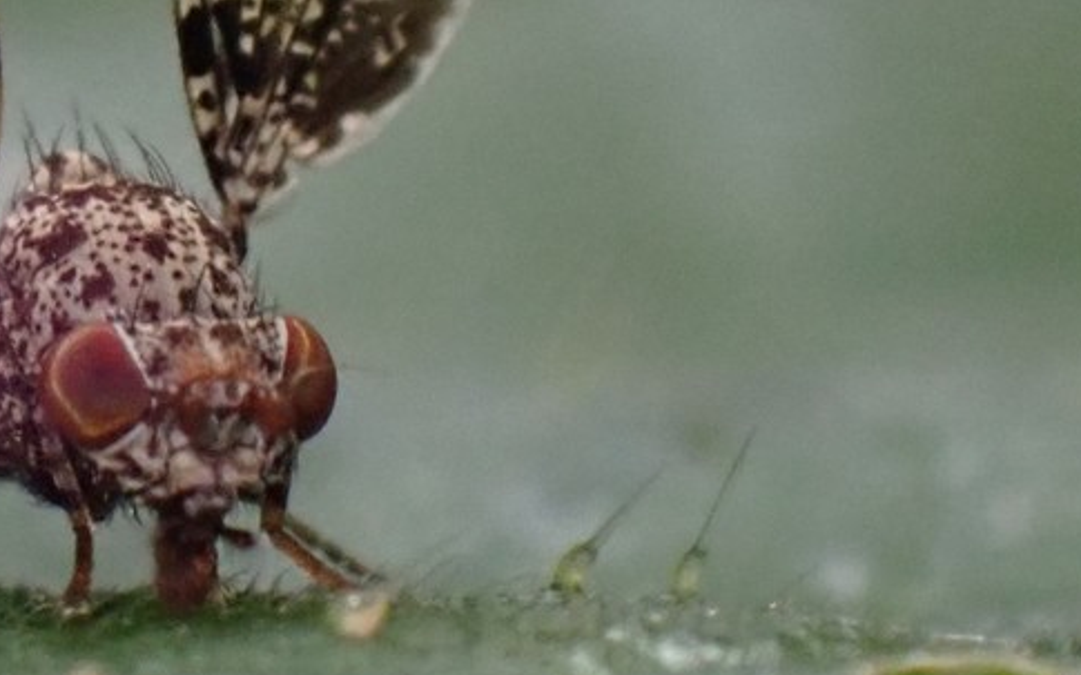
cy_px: 67
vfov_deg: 7.0
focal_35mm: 187
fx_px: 5509
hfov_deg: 11.2
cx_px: 212
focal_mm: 18
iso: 800
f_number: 6.3
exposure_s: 1/125
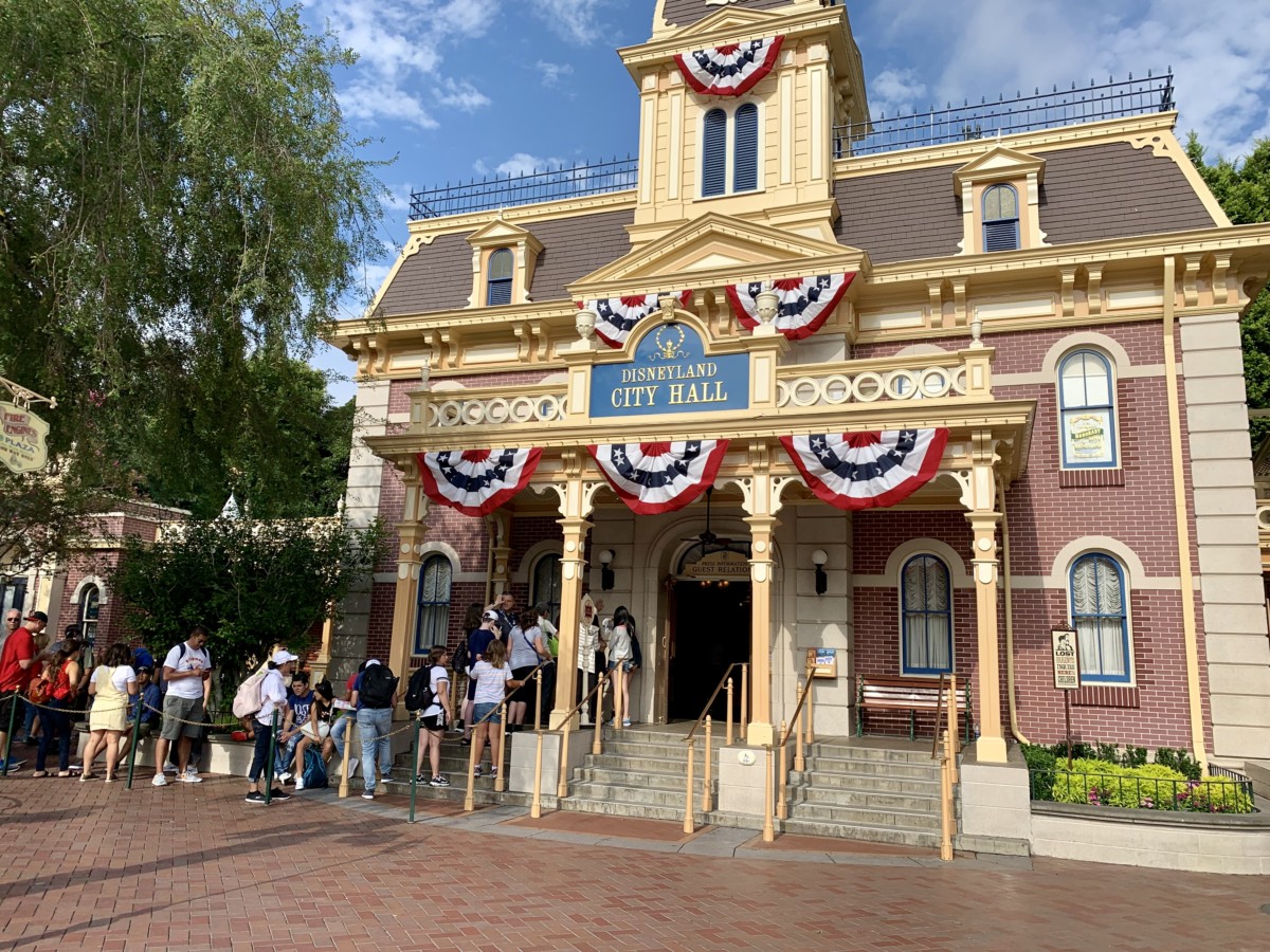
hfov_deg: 67.3
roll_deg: -4.0
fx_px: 954
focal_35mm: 26
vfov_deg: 53.1
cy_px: 476
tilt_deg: +11.8
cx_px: 635
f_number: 1.8
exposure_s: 1/2033
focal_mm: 4.25
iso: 25
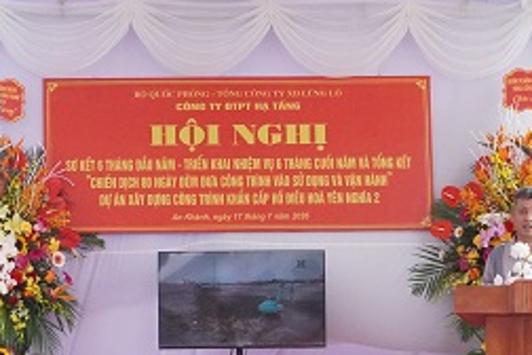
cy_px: 267
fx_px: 2202
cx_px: 268
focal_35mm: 149
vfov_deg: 9.2
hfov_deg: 13.8
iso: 5000
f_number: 8
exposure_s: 1/1600
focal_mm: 50
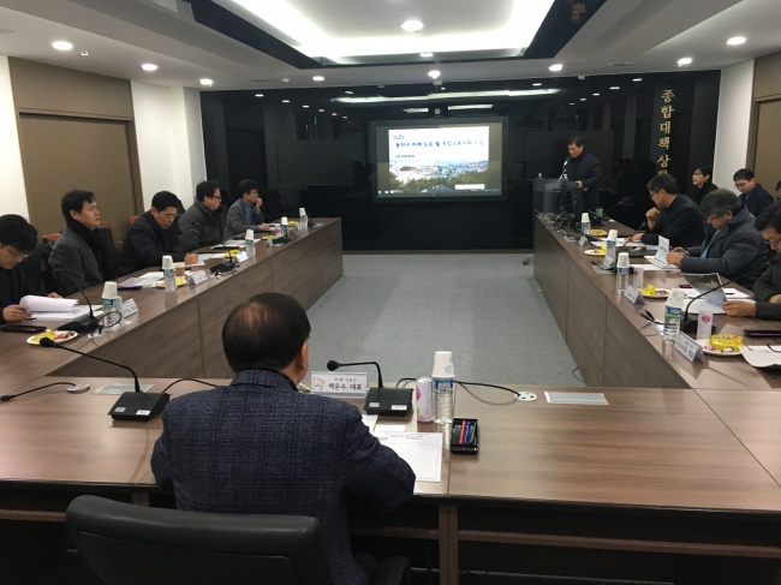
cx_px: 390
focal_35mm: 29
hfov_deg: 61.7
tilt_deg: -11.2
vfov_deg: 48.2
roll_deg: +1.1
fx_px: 654
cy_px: 292
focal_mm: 4.15
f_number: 2.2
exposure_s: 1/30
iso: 100
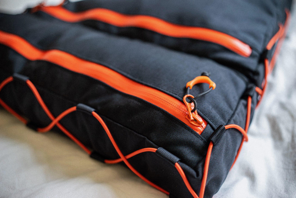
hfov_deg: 48.5
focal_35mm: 40
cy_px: 99
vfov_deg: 33.4
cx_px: 148
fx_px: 329
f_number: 2.5
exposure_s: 1/60
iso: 1000
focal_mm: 40
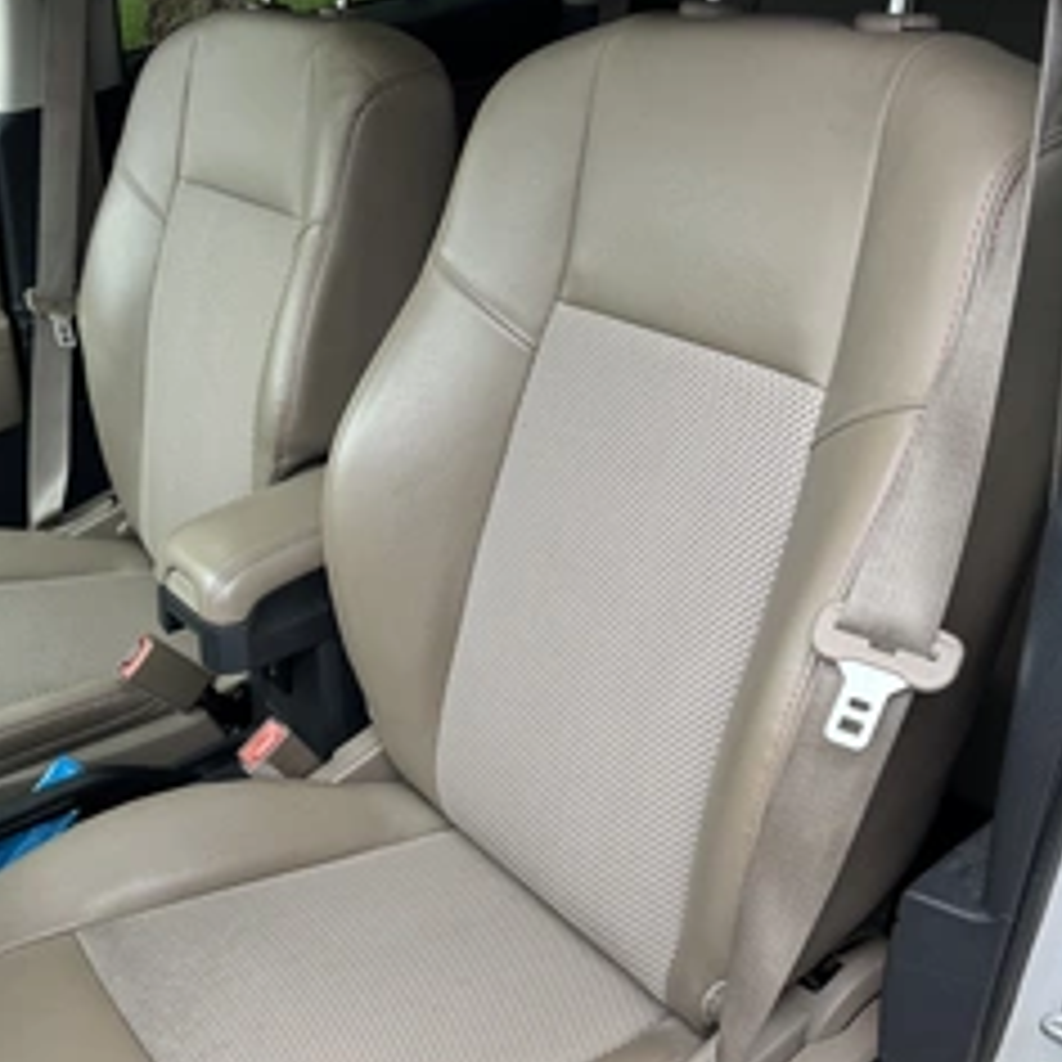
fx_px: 1250
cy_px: 724
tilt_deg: -34.2
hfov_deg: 46.0
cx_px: 482
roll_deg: +2.6
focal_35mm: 36
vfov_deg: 45.2
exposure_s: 1/315
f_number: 1.78
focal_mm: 6.76
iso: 80
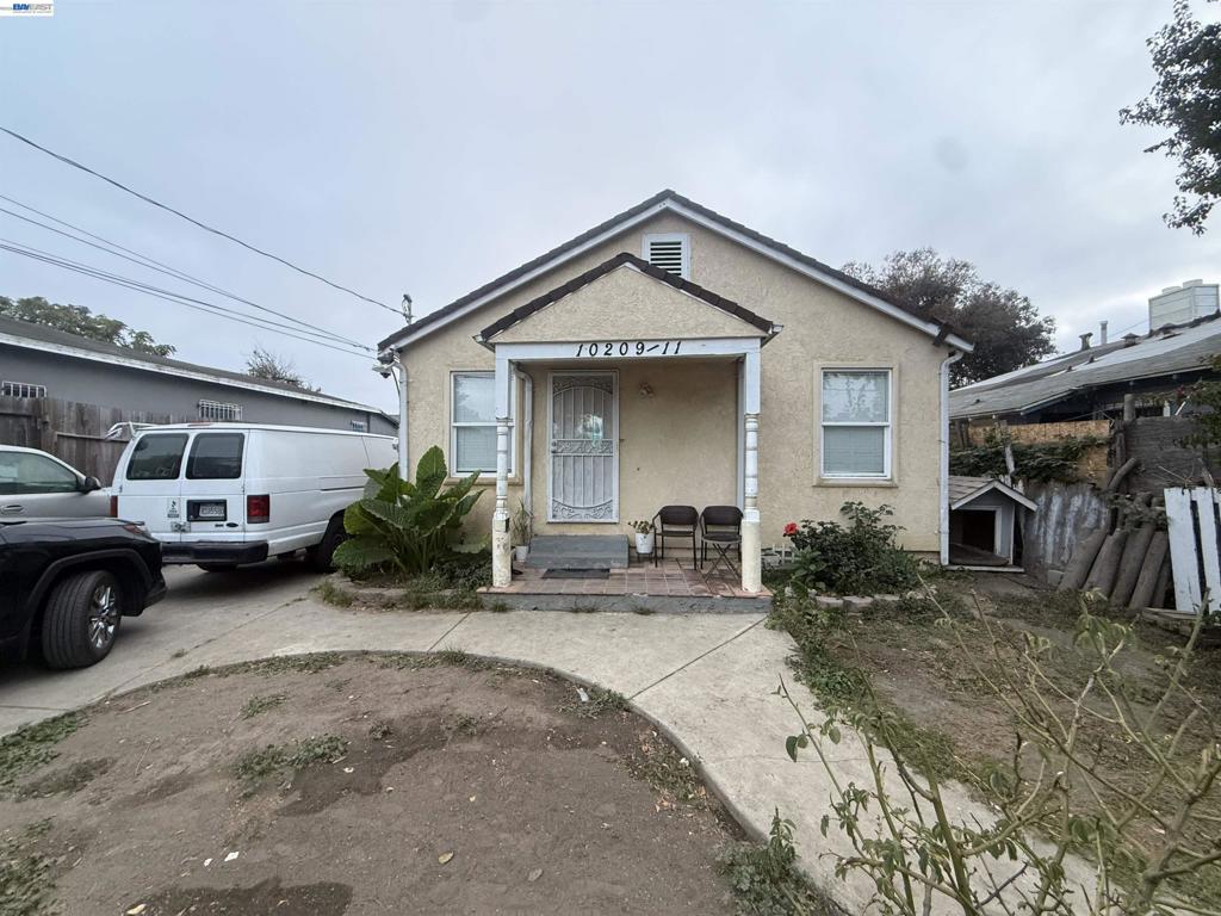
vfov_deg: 85.7
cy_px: 458
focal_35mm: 14
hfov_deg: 102.1
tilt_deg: -0.2
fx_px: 494
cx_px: 610
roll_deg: -0.8
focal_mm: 2.22
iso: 320
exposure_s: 1/99
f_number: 2.2
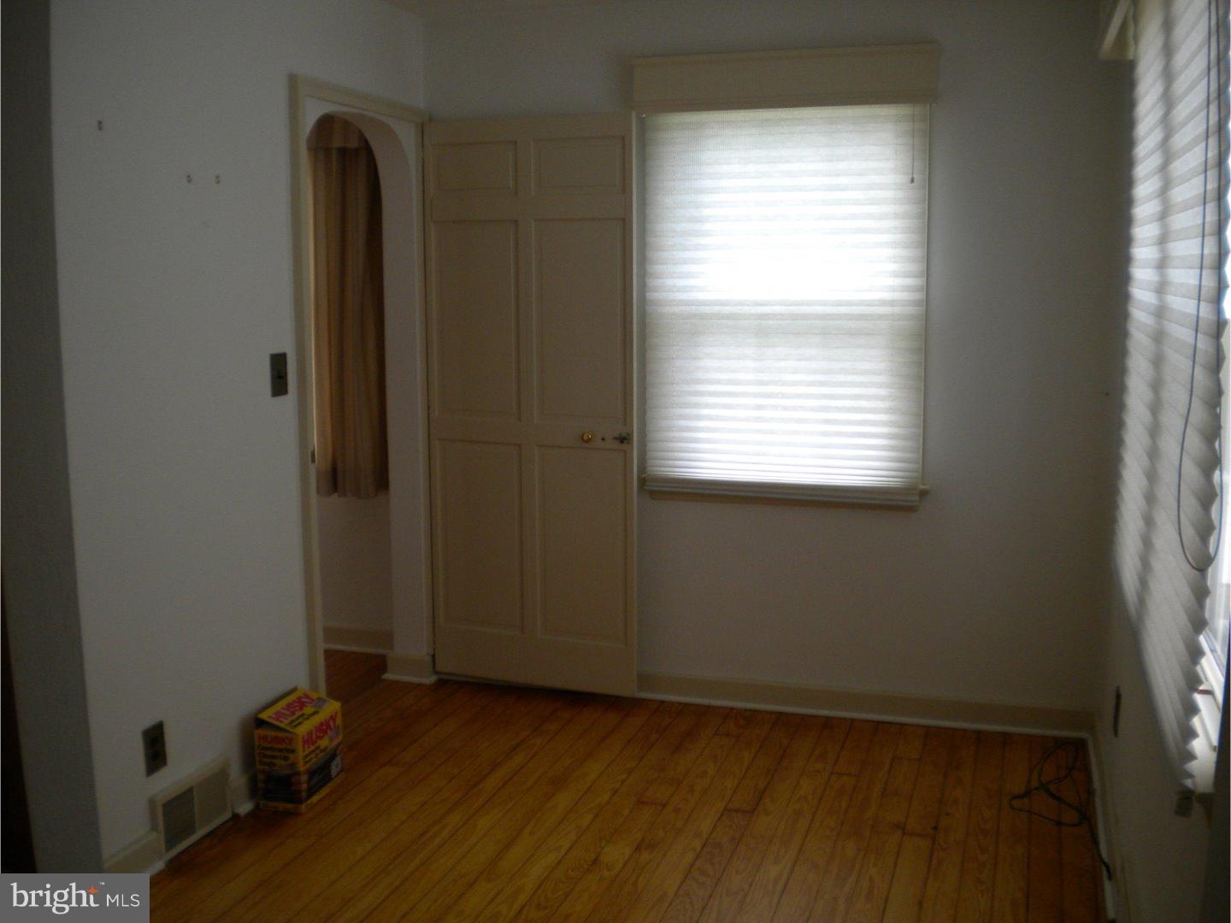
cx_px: 616
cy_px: 462
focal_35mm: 35
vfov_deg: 40.7
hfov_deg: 52.6
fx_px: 1245
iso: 140
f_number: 3.1
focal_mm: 6.3
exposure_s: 1/66.6
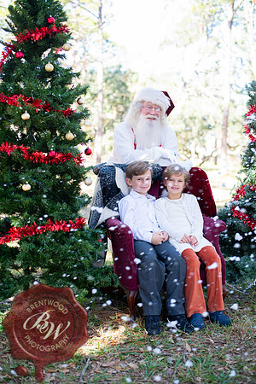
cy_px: 192
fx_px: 533
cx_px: 128
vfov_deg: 39.6
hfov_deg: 27.0
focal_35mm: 50
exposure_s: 1/125
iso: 100
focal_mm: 50
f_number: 2.8
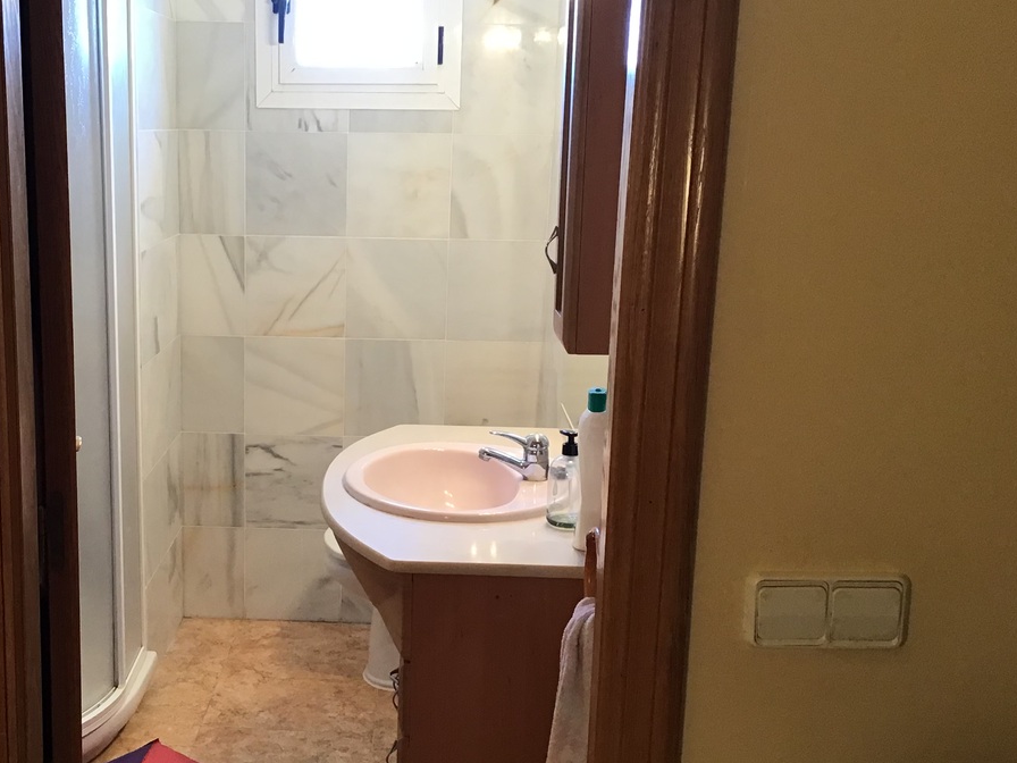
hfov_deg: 41.5
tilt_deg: -11.6
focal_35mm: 45
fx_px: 1322
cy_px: 408
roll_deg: +0.1
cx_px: 333
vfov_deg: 32.2
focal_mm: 3.3
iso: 100
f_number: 2.4
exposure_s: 1/33
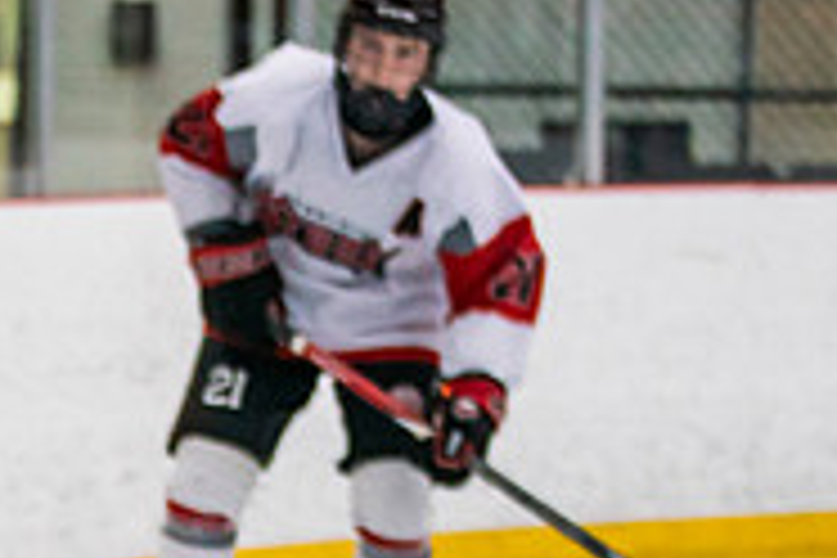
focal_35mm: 351
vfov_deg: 3.9
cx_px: -173
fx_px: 8160
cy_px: 673
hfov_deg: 5.8
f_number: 2.8
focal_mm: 85
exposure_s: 1/640
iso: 2500
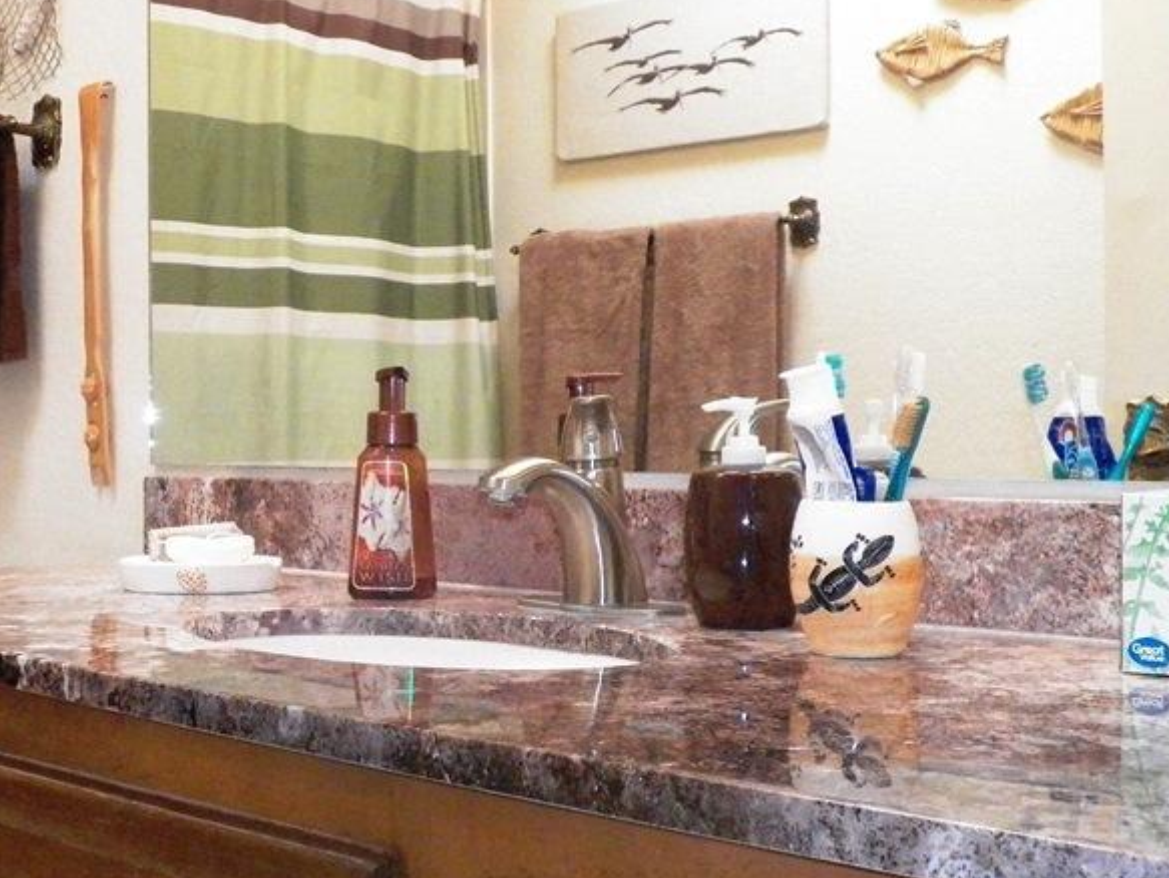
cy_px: 449
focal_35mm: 48
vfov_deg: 30.3
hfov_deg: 38.4
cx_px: 263
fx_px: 1622
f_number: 2.8
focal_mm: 4.9
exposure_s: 1/250
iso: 1600
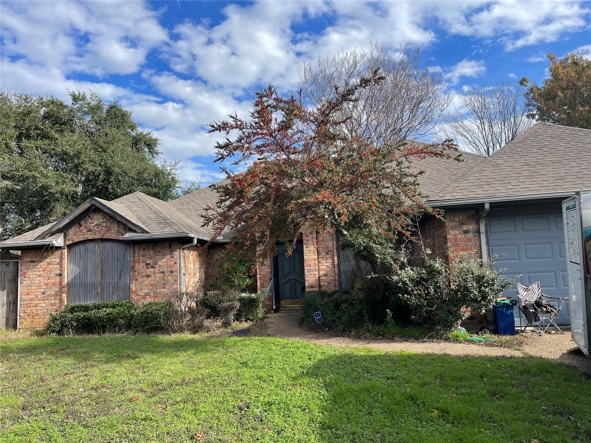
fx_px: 444
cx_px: 296
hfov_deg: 67.3
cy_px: 222
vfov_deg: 53.1
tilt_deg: +6.2
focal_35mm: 26
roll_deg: +2.7
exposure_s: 1/2165
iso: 32
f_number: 1.6
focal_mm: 5.1
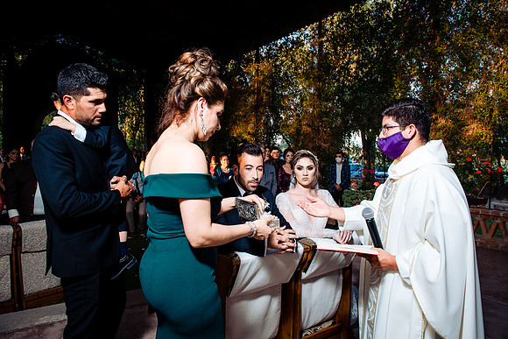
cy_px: 170
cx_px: 254
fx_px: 339
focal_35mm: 24
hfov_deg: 73.7
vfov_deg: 53.2
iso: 800
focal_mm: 24
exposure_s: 1/160
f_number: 5.6
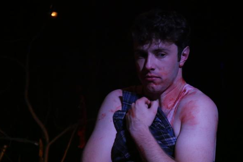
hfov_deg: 13.3
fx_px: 1039
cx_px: 120
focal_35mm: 154
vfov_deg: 8.9
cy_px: 86
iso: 3200
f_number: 5.4
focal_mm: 73
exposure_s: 1/40
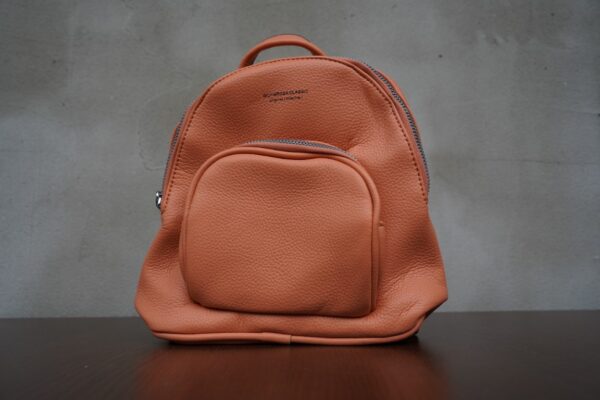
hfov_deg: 54.4
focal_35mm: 35
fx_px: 583
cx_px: 300
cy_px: 200
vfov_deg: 37.9
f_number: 8
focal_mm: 35
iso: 320
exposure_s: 1/250
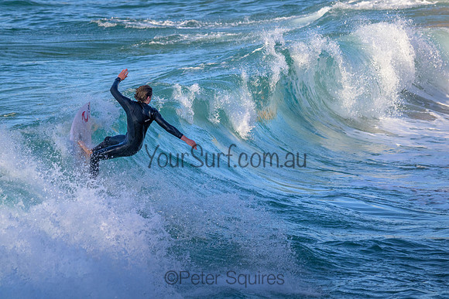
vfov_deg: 3.3
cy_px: 150
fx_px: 5239
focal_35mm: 420
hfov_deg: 4.9
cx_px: 224
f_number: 10
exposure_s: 1/2000
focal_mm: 420
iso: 2200
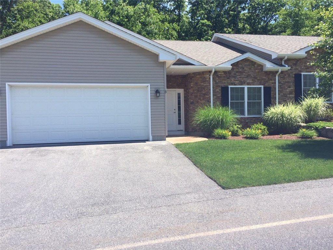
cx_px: 166
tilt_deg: -1.0
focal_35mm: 29
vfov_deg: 48.2
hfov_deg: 61.7
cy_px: 125
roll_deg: +1.2
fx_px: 279
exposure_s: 1/879
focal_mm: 4.15
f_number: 2.2
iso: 32
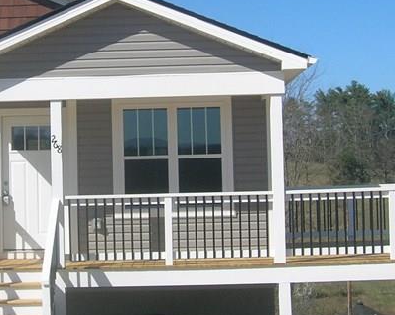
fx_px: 1028
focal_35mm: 88
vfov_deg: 17.4
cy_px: 83
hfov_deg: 21.6
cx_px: 125
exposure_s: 1/498
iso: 50
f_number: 4.9
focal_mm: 5.8
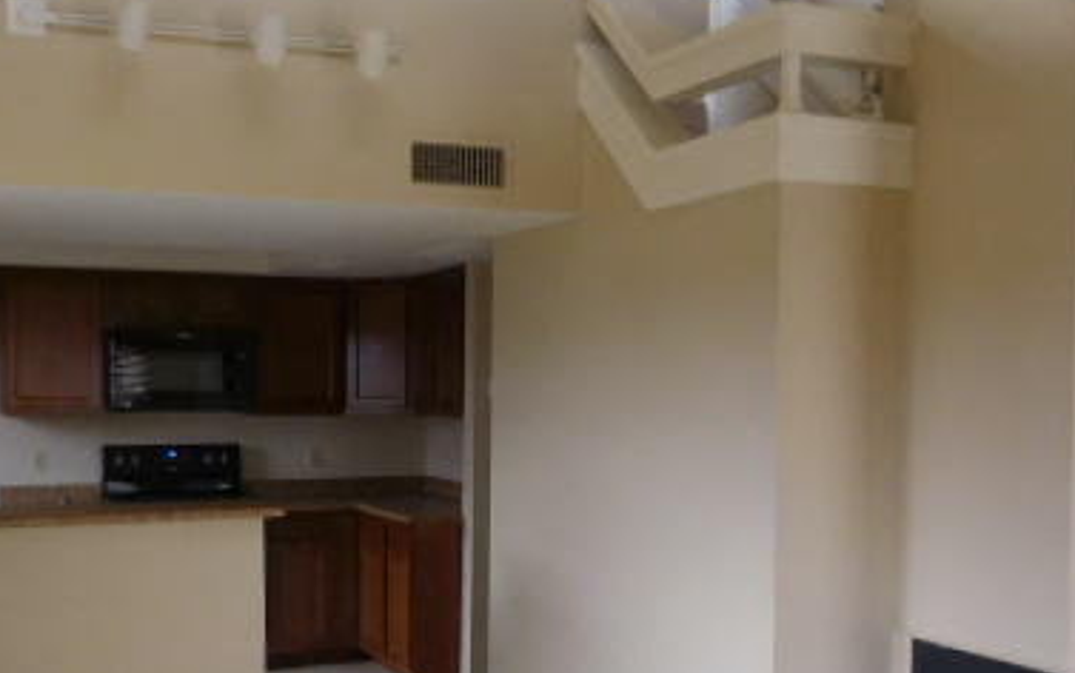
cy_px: 459
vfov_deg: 28.4
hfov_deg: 44.3
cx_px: 473
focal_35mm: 45
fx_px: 1319
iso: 180
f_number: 3.3
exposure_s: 1/30
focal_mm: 4.5
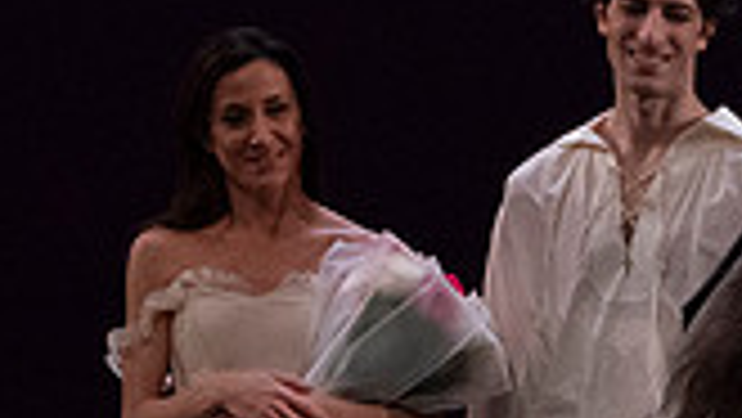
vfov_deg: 0.8
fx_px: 28936
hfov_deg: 1.5
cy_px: 663
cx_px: 679
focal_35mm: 1470
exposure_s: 1/320
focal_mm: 400
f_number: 14
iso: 12800
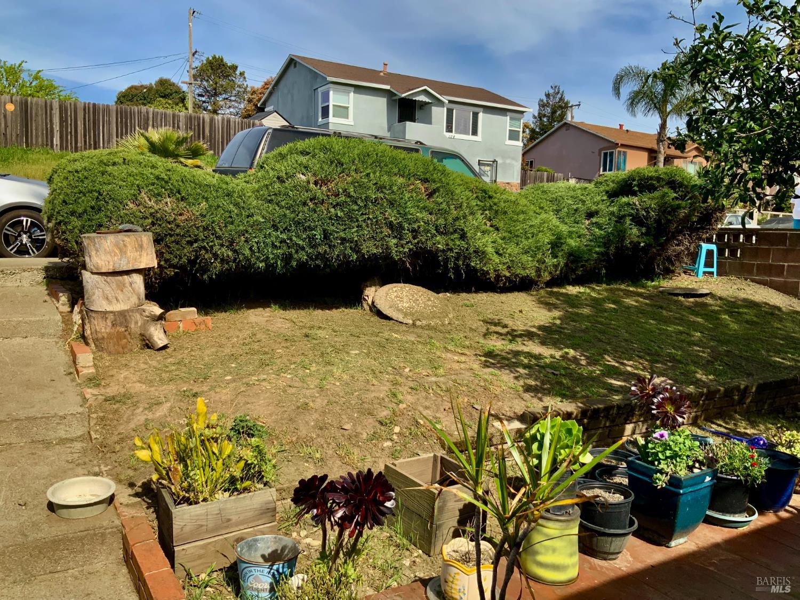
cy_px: 300
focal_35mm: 29
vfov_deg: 48.2
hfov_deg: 61.7
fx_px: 670
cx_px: 400
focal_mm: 3
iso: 16
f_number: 1.8
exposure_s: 1/1577
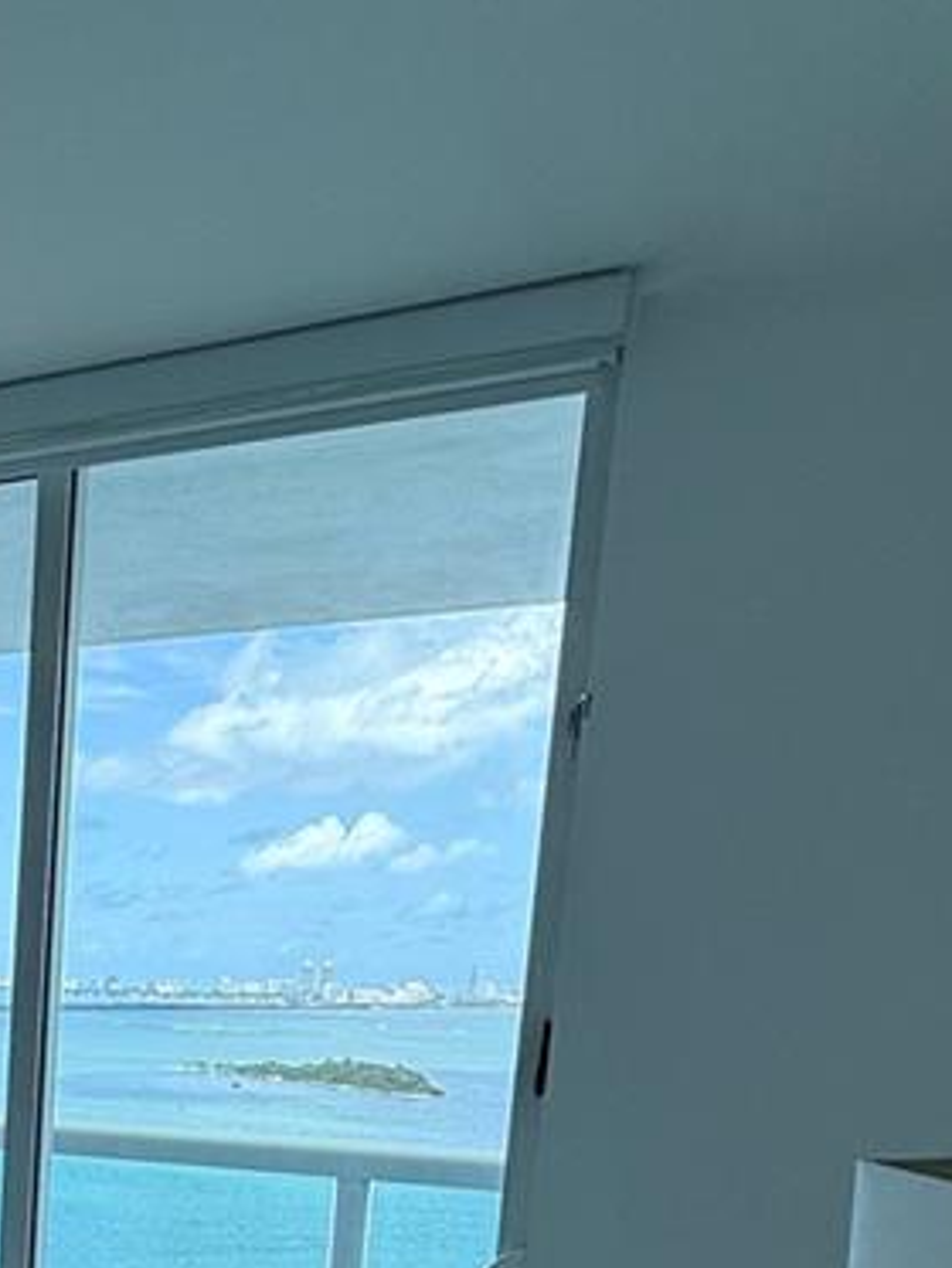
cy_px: 1275
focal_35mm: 45
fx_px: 1649
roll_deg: -0.6
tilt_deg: -9.3
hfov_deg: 27.4
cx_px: -255
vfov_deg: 37.5
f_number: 2.2
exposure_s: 1/564
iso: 64
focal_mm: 2.22
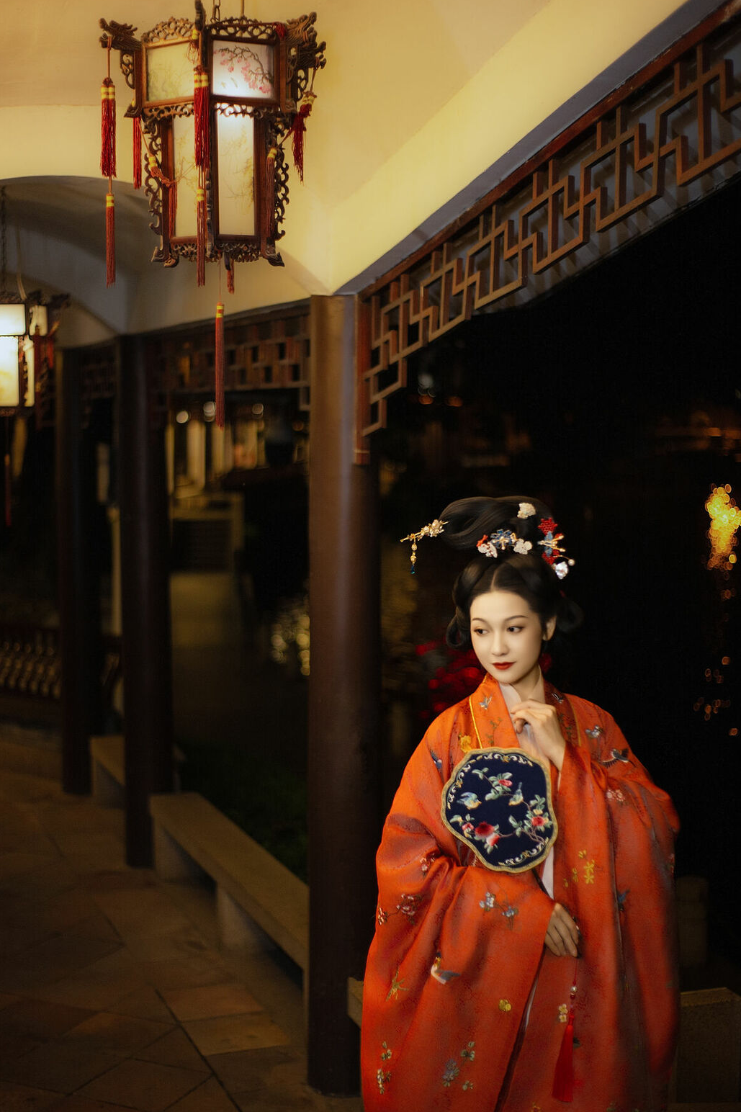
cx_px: 376
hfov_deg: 27.0
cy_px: 562
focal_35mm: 50
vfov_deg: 39.6
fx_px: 1544
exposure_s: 1/125
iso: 800
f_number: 2
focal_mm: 50
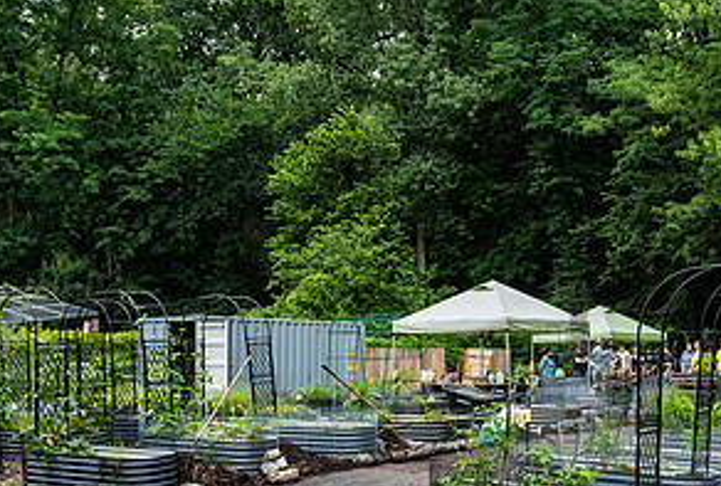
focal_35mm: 49
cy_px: 323
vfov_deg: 27.6
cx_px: 561
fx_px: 985
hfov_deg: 38.9
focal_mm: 24
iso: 400
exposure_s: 1/400
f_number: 4.5
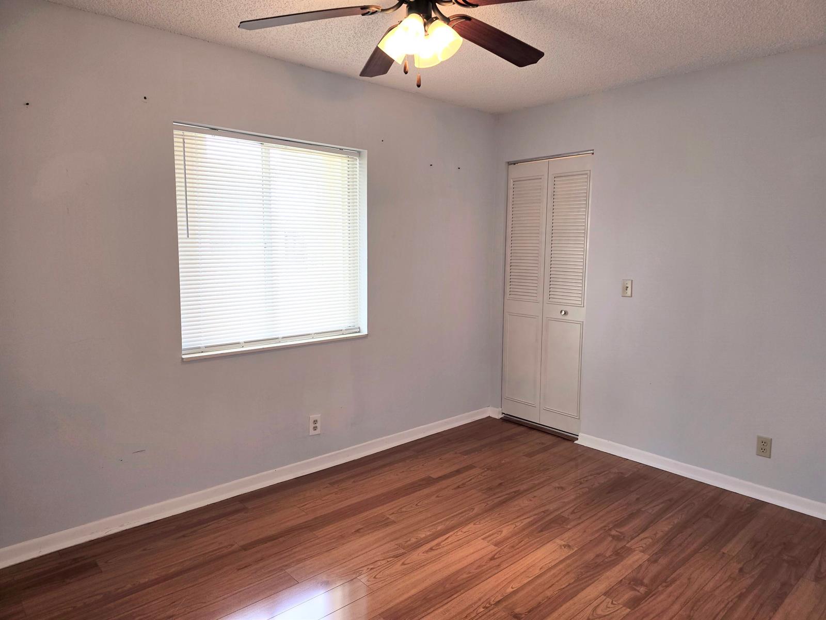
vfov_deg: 58.9
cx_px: 413
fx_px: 549
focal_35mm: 23
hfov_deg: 73.9
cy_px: 310
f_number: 1.7
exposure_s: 1/60
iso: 20
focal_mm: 6.3
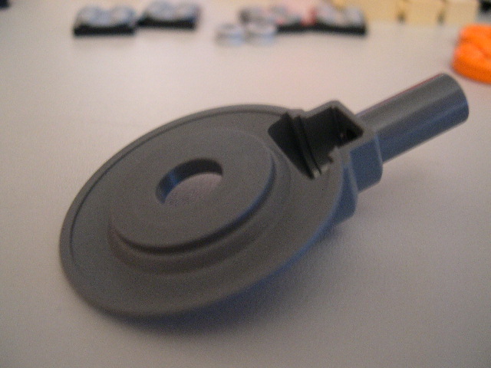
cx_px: 246
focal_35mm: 38
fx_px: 539
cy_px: 184
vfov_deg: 37.7
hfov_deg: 49.0
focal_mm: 8
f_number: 2.8
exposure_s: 1/3.1
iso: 400
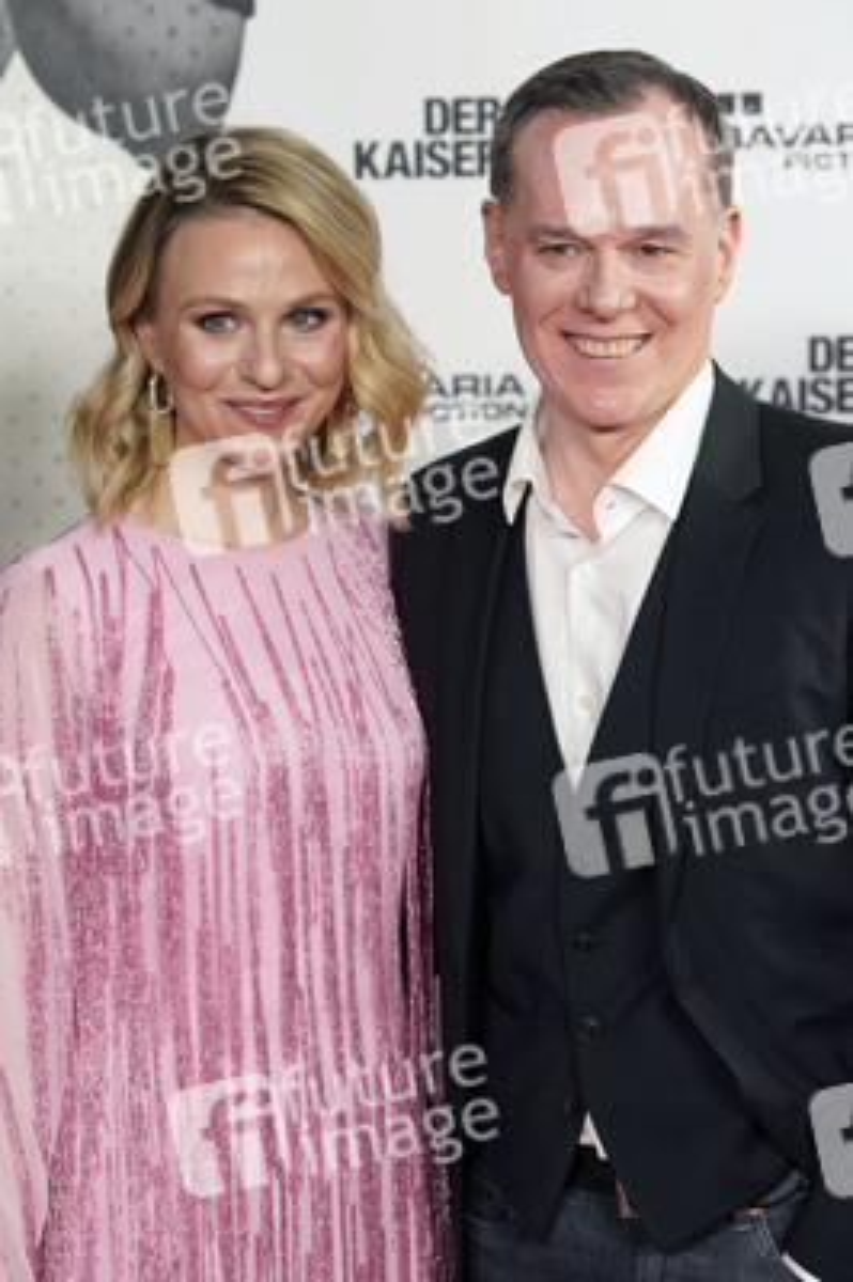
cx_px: 426
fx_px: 4272
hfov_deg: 11.4
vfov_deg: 17.1
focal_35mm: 120
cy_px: 641
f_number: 5.6
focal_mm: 120
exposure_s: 1/250
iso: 1600
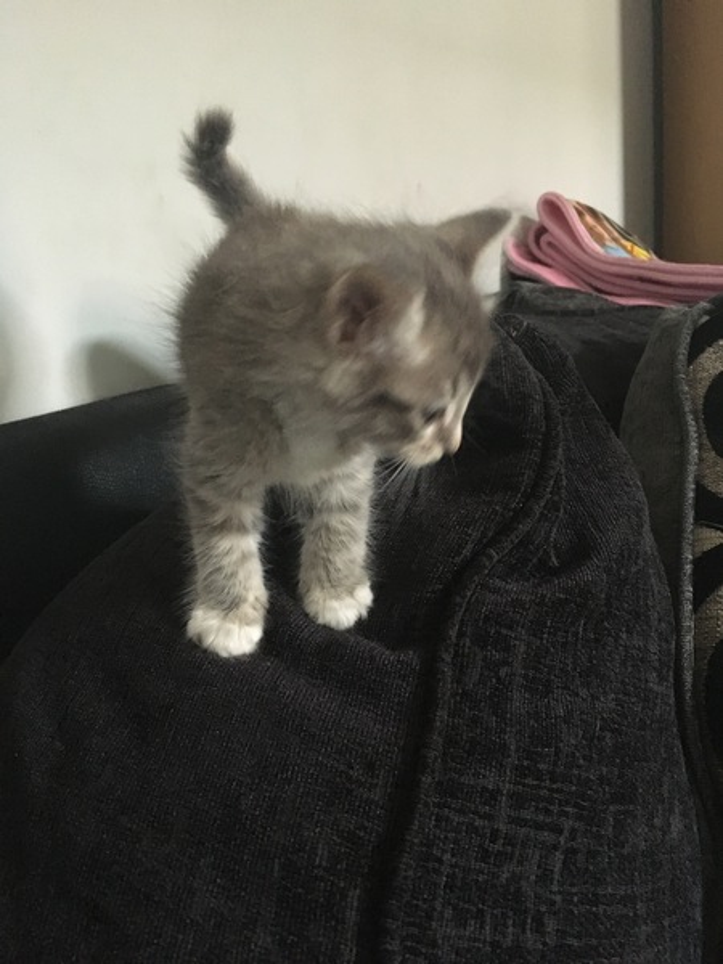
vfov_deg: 61.7
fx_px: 808
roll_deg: +6.5
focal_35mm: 29
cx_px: 362
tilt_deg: -16.7
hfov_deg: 48.2
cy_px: 482
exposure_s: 1/17
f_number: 2.2
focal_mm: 4.15
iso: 320
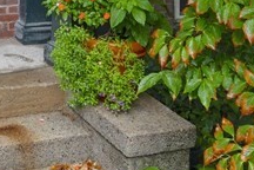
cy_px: -129
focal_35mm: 76
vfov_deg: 15.6
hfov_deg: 25.1
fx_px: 536
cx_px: -12
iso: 400
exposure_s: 1/15
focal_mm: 16
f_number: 8
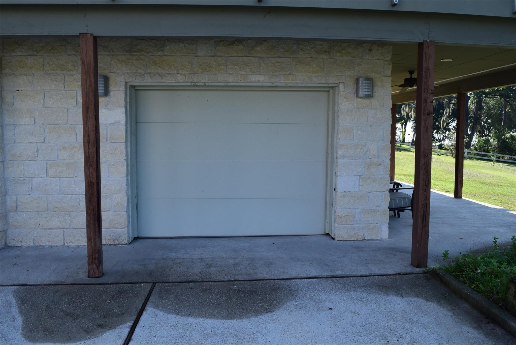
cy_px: 172
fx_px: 430
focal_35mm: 30
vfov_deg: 43.7
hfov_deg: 61.9
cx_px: 258
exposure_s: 1/250
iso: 400
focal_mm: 20
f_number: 10
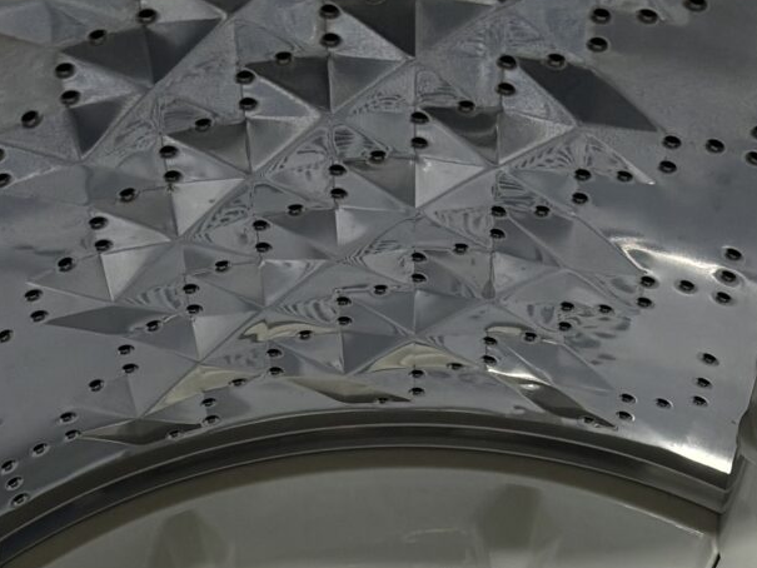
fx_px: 2406
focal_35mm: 110
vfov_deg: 12.3
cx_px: 415
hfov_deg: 17.9
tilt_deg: -74.9
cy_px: 1027
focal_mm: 5.96
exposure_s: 1/50
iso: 125
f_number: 1.6
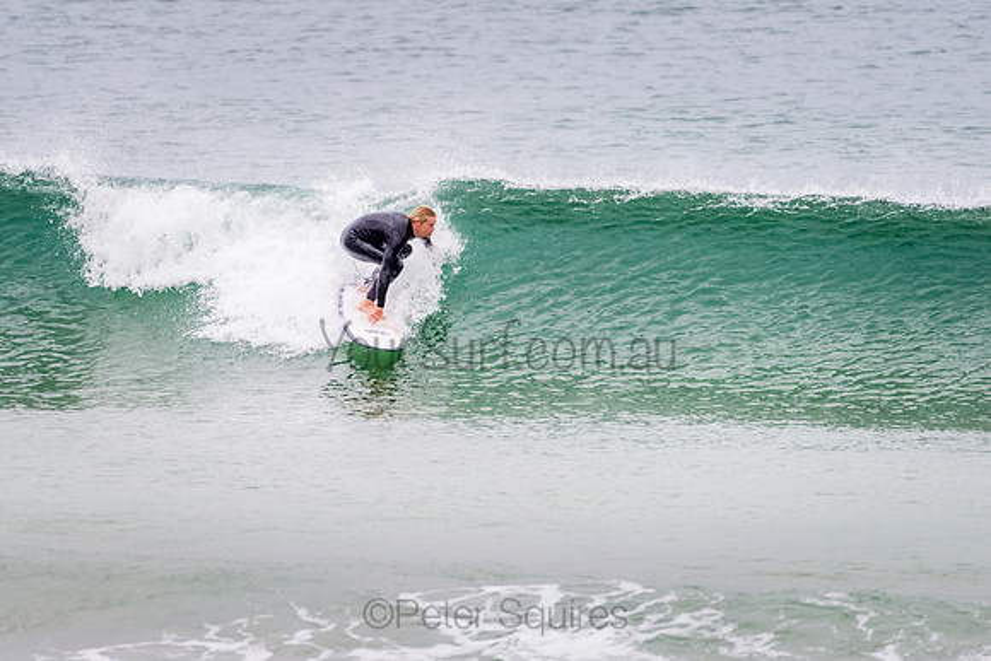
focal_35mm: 613
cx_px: 432
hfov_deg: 3.4
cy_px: 305
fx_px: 16887
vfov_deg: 2.2
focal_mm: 500
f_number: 5.6
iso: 720
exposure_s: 1/1000
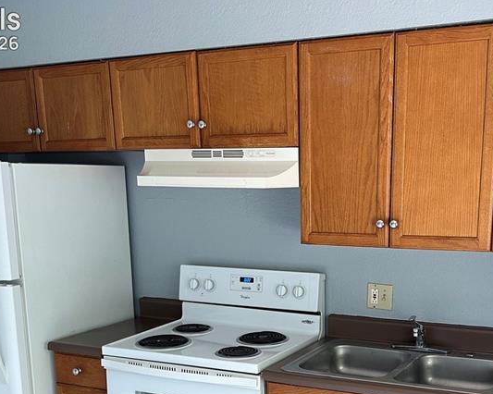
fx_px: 656
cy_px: 323
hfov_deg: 40.8
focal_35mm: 45
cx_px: 314
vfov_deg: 32.4
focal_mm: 6.86
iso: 250
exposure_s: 1/74
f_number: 1.78
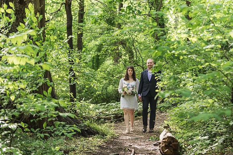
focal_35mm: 73
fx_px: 470
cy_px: 76
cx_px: 117
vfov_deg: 18.8
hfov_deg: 27.8
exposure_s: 1/320
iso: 640
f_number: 2.8
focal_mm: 70
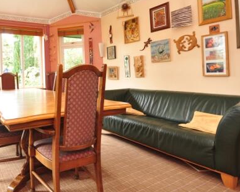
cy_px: 72
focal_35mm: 27
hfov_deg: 59.0
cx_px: 52
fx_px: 195
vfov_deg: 52.0
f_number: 4.5
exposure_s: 1/8
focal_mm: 11.5
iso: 200
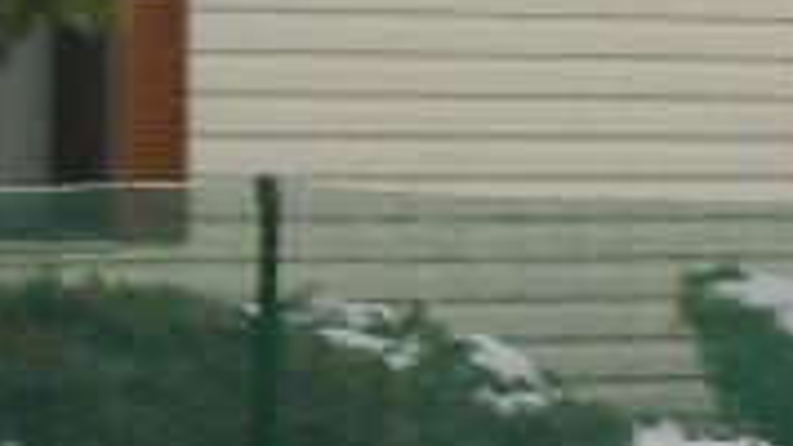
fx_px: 8934
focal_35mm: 425
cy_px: 263
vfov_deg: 2.9
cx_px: 383
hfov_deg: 5.1
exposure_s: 1/250
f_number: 5.5
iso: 200
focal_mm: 12
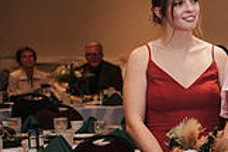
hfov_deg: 11.9
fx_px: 975
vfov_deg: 8.9
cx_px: 455
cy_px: 144
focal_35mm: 154
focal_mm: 35
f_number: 3.2
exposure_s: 1/200
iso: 800
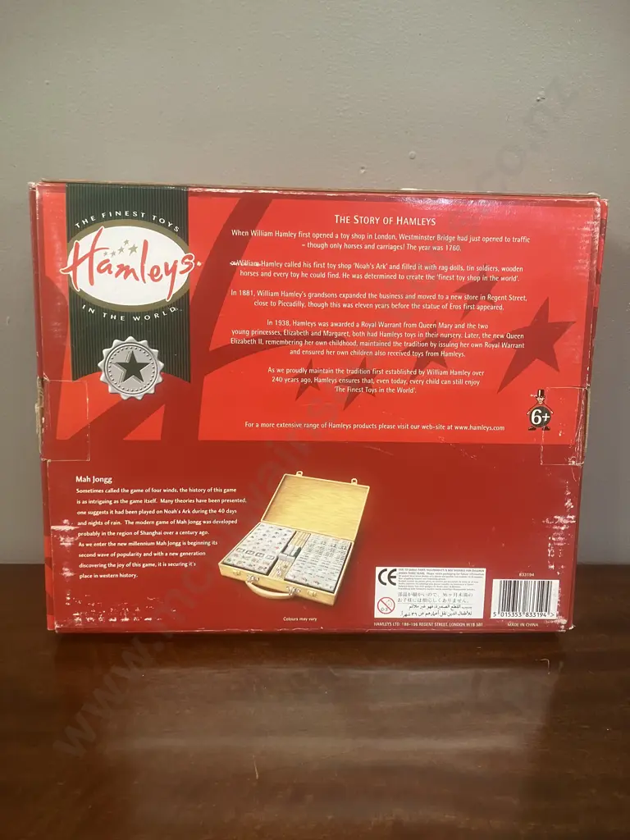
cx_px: 315
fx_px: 679
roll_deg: -1.9
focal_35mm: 28
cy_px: 420
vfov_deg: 63.4
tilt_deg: -18.1
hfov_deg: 49.7
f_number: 1.8
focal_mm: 3.99
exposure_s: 1/50
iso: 200
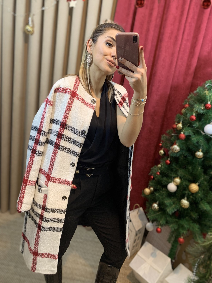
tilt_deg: -33.1
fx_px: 212
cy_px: 142
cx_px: 106
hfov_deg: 53.1
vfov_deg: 67.3
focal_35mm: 26
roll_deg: -8.9
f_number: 1.8
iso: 100
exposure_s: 1/50
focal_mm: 4.25
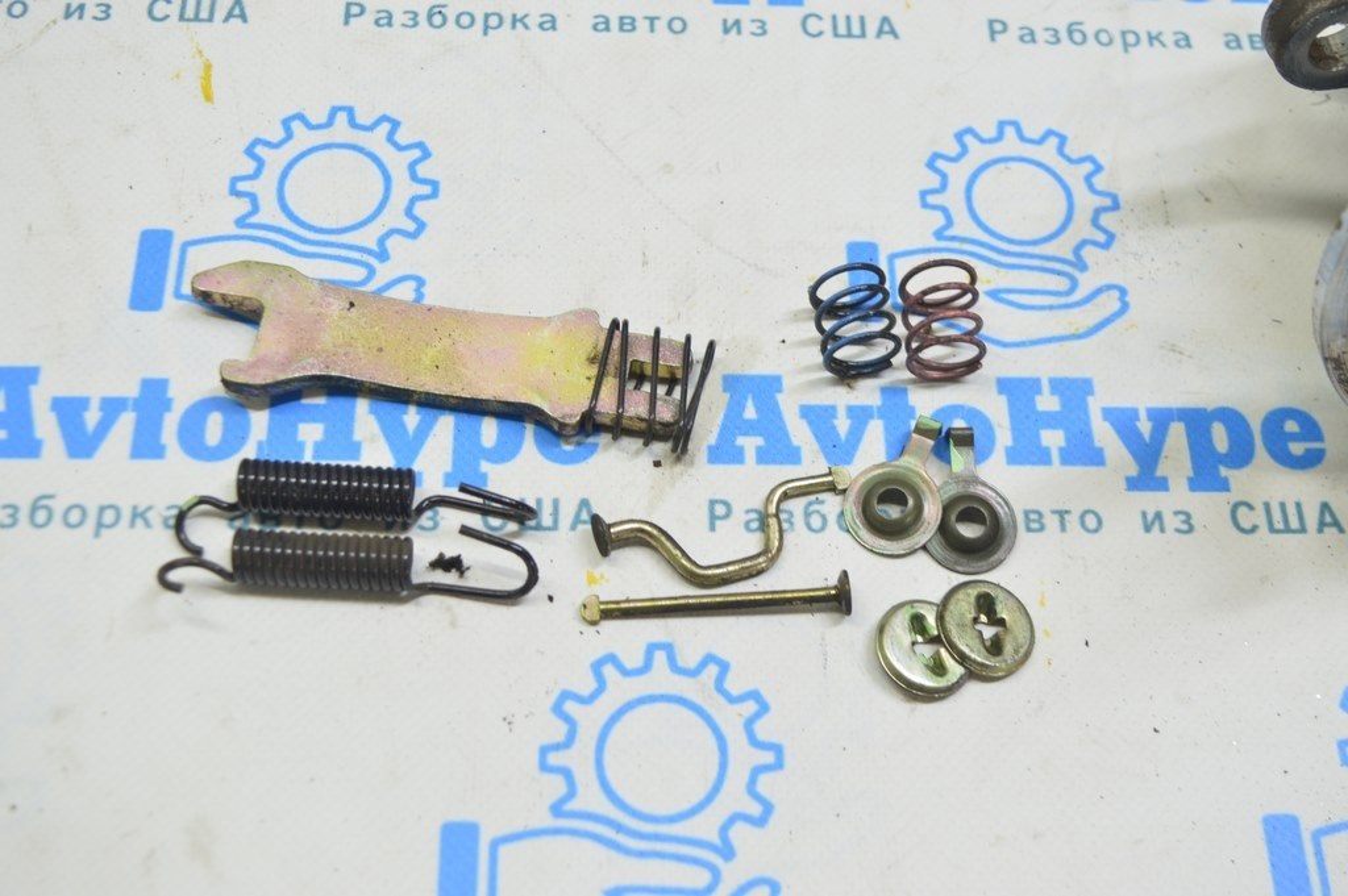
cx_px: 674
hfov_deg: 45.0
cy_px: 448
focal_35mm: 44
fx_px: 1627
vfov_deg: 30.8
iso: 400
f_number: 5.6
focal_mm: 29
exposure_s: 1/20
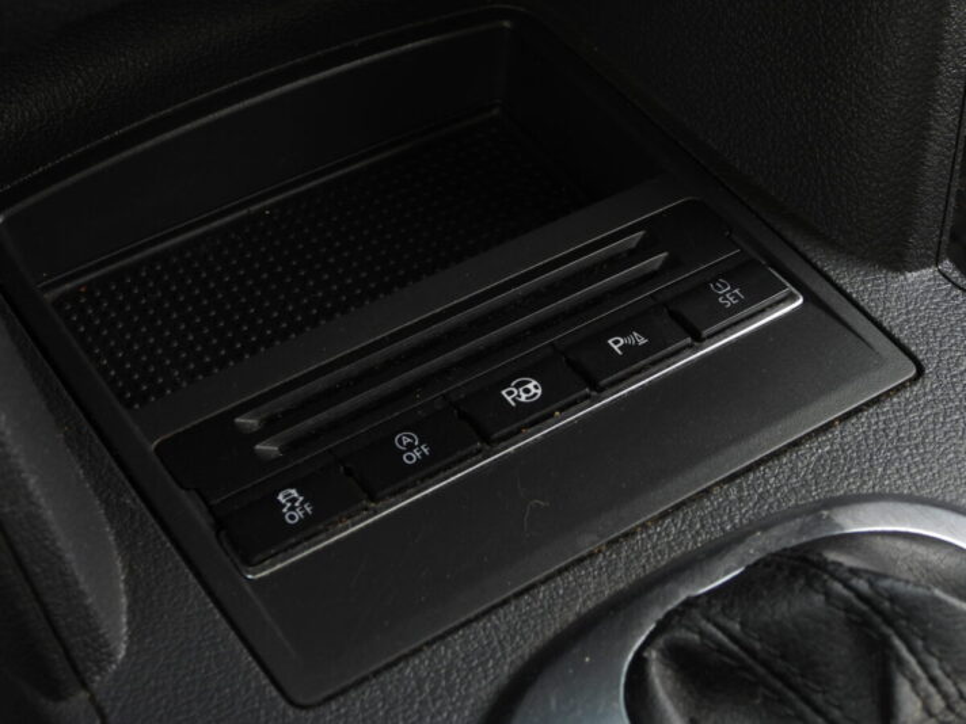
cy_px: 362
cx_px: 483
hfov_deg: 29.8
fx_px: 1814
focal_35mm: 65
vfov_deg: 22.6
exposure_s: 1/30
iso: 100
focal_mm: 11.7
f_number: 3.5
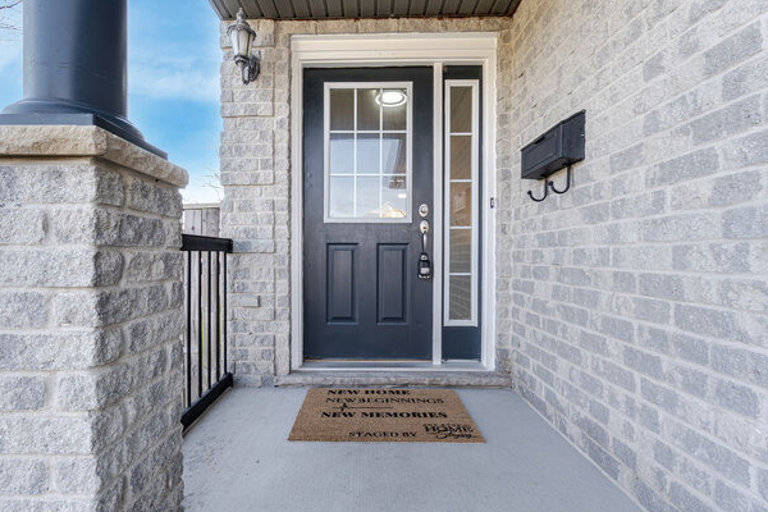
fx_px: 341
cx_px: 365
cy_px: 258
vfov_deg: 73.7
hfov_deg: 96.7
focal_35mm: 16
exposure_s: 1/15
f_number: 7.1
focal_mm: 10
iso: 50
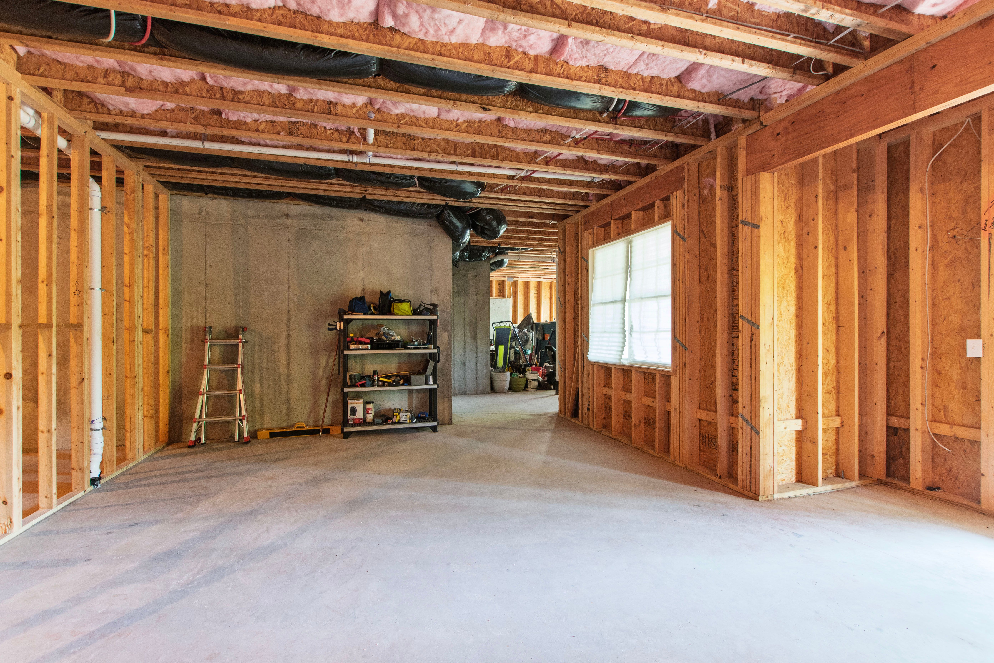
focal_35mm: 15
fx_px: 414
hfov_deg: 100.4
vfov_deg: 77.3
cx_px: 497
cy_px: 332
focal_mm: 10
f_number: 8
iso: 640
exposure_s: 1/1.25
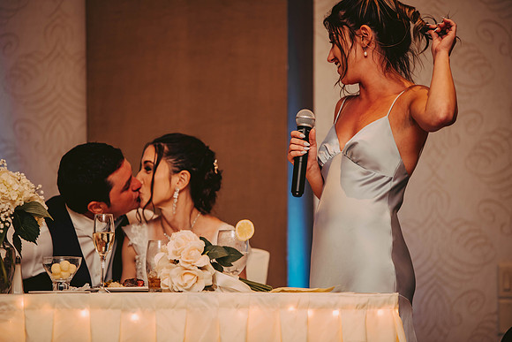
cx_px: 256
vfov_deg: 7.9
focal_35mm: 175
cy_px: 171
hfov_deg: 11.7
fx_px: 2489
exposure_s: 1/60
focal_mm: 175
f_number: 2.8
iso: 800
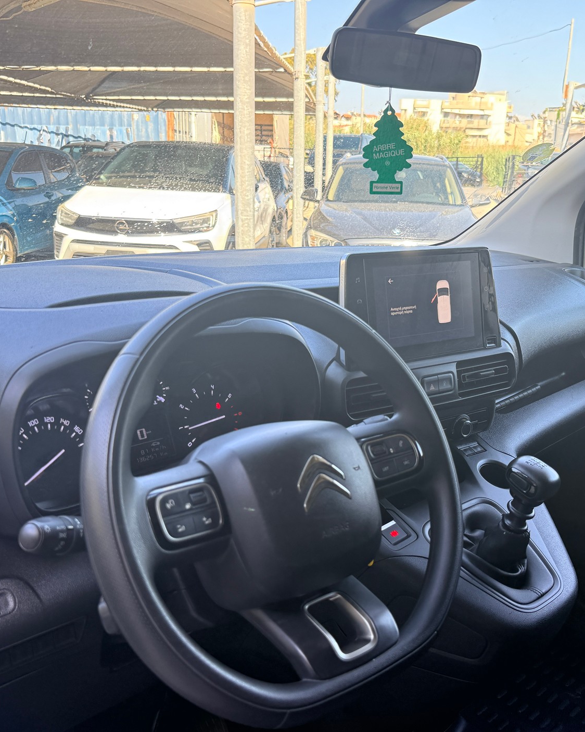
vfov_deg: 55.7
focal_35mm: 32
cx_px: 329
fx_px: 693
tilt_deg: -16.0
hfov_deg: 45.7
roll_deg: -2.2
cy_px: 374
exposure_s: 1/243
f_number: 1.78
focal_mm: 6.76
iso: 160
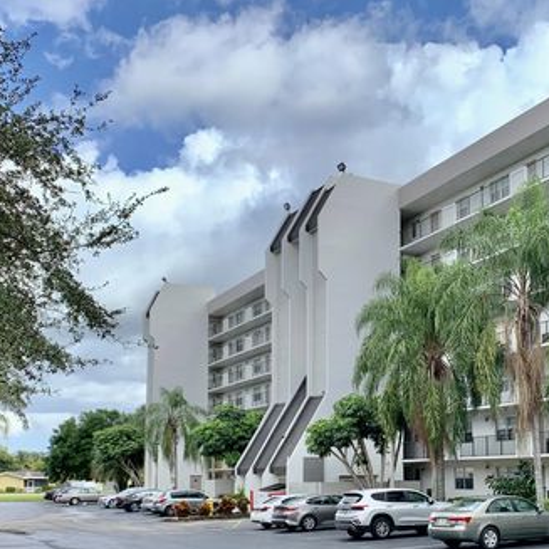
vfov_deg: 36.8
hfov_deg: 36.8
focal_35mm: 45
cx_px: 401
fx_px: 807
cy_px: 401
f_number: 1.8
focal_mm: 4.25
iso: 25
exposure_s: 1/1560
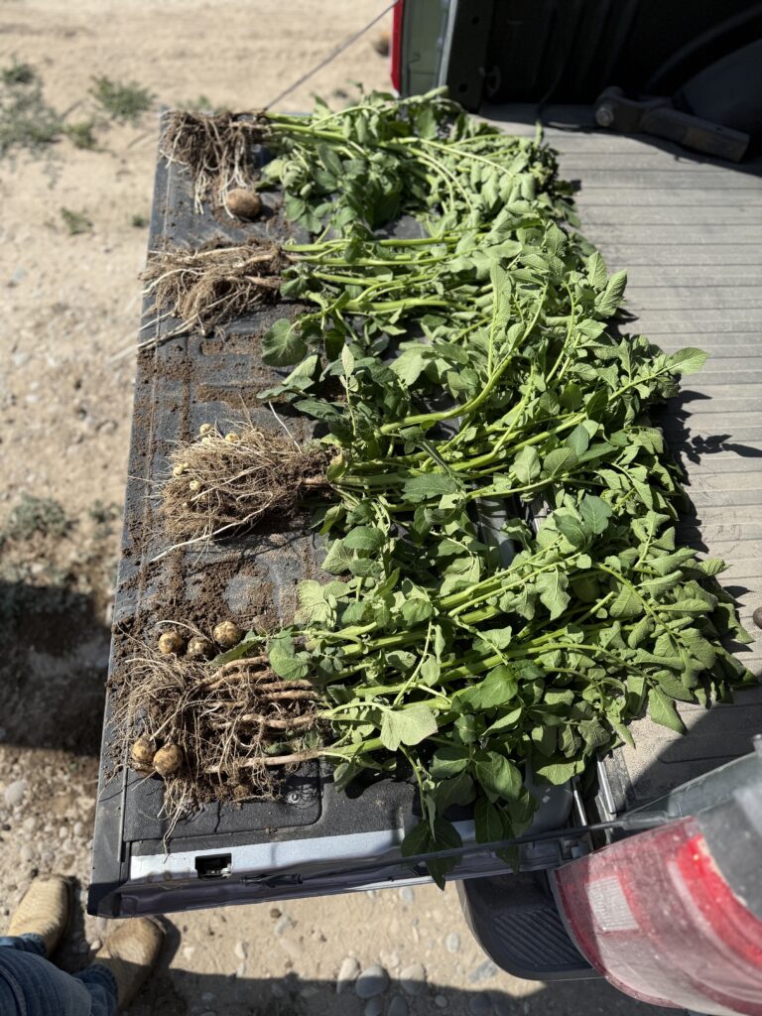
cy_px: 508
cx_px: 381
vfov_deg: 71.6
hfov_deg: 56.8
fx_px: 704
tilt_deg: -57.8
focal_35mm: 24
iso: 80
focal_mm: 6.76
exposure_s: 1/3584
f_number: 1.78
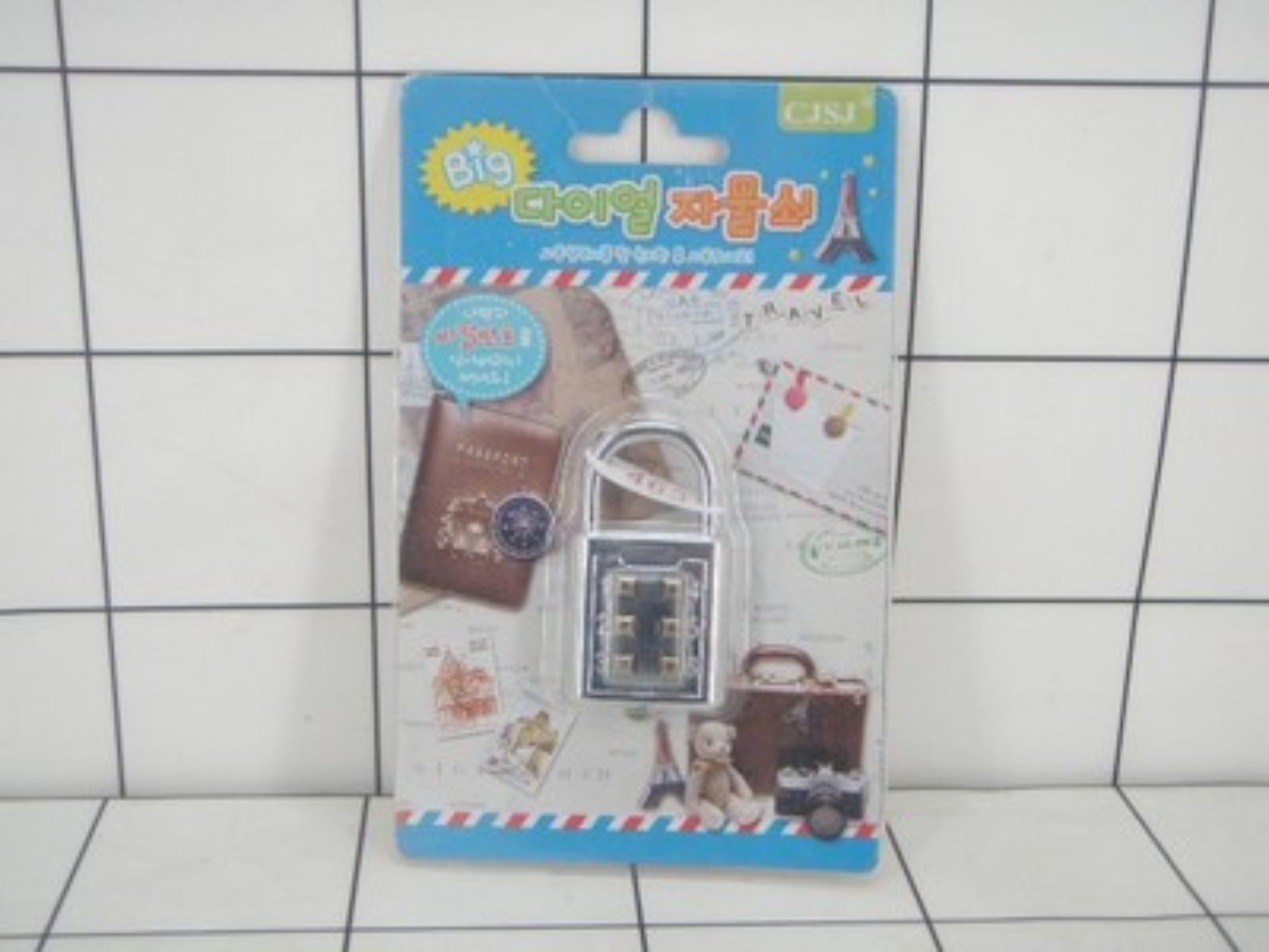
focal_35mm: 51
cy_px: 476
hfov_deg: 37.5
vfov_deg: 28.6
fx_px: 1870
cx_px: 634
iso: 160
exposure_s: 1/40
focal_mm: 9.13
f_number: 4
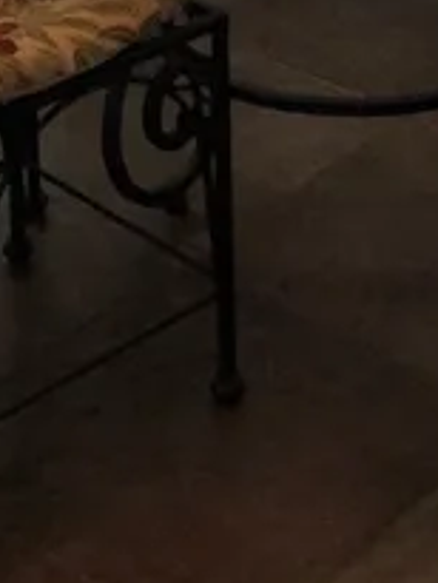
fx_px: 2444
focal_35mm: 145
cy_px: -805
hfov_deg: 10.2
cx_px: 162
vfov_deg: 11.4
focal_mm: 3.99
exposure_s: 1/40
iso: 25
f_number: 1.8
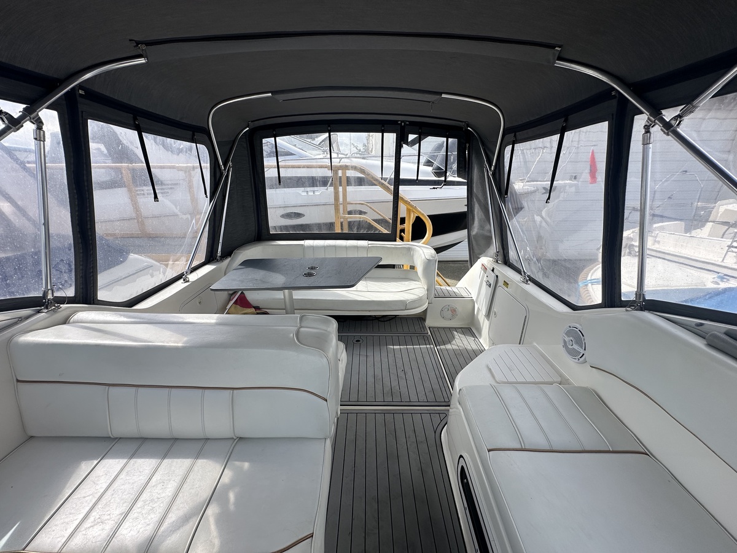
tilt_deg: -20.9
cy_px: 276
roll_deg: +0.6
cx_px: 368
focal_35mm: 14
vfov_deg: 85.7
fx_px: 298
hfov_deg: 102.1
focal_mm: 2.22
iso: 50
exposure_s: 1/1135
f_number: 2.2
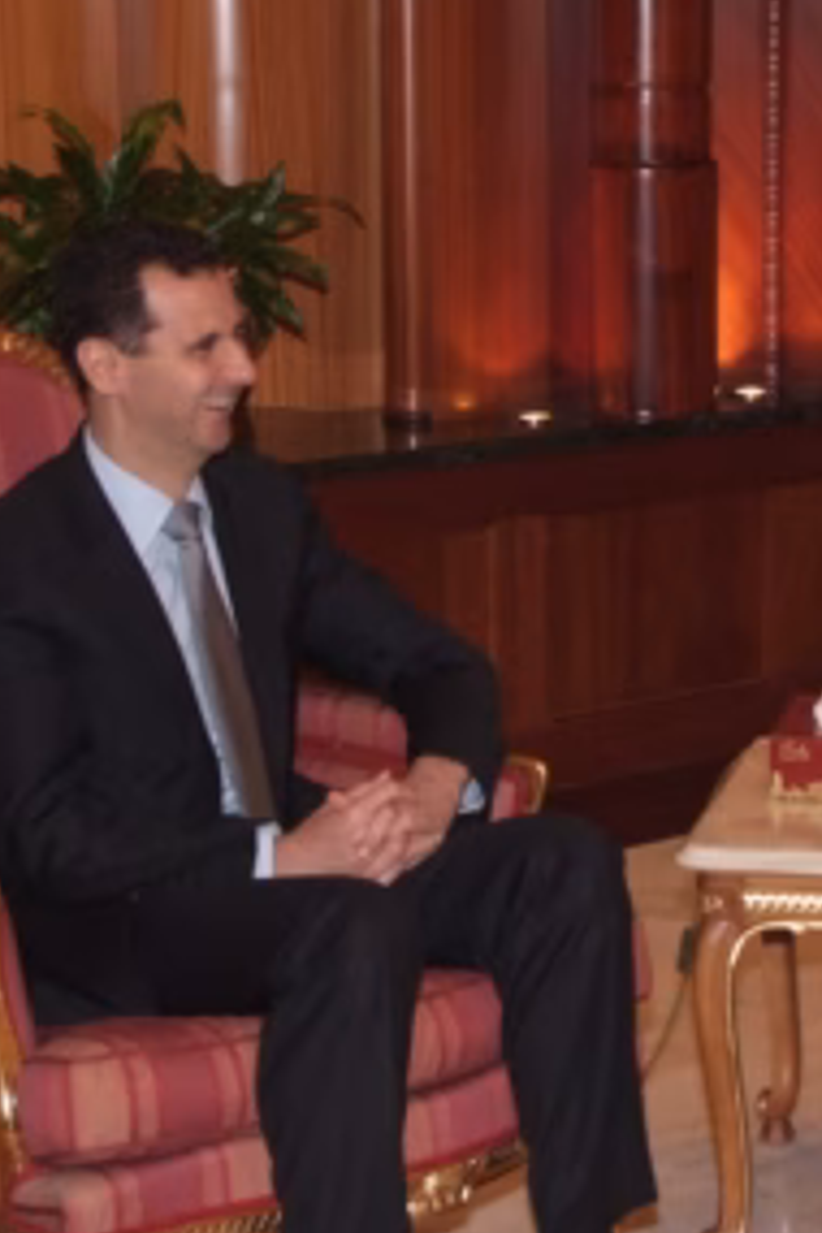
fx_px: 3596
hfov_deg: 12.9
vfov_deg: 19.5
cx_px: 761
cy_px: 679
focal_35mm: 105
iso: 400
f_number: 5.6
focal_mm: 26
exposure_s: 1/60
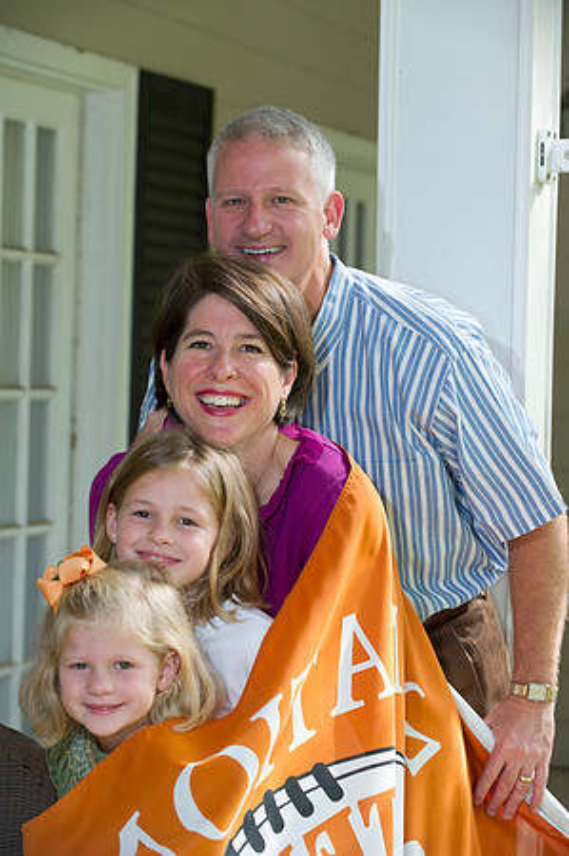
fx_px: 2495
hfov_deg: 13.0
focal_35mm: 105
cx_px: 284
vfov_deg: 19.5
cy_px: 428
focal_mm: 105
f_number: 5
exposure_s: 1/160
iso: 320
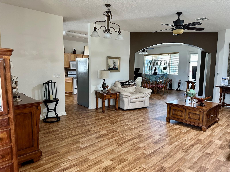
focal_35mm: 24
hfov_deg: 71.6
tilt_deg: -6.4
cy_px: 86
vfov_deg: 56.8
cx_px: 115
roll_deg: -0.3
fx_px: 159
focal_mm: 6.86
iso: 320
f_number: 1.78
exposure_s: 1/60
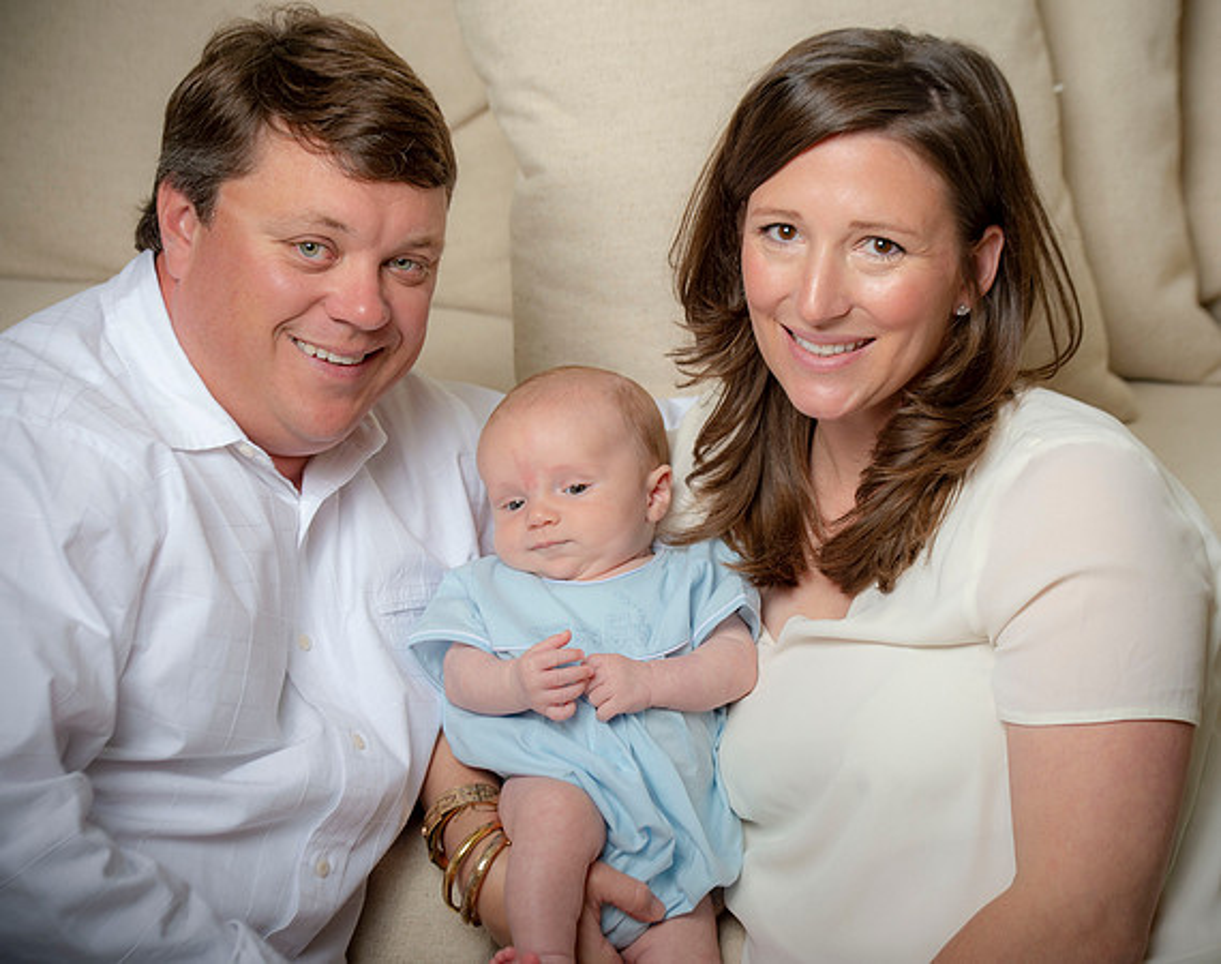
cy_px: 482
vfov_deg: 14.4
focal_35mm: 106
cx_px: 687
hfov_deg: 18.2
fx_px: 3818
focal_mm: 95
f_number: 5.6
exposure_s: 1/200
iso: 250
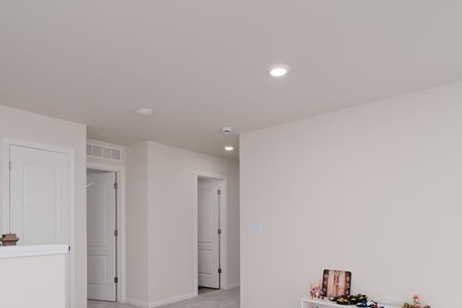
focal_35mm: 25
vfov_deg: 49.5
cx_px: 217
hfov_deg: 71.5
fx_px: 321
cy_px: 225
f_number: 6.4
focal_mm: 10
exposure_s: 1/125
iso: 800
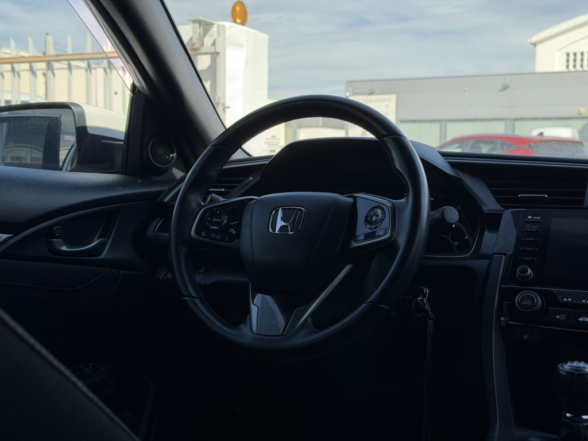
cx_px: 294
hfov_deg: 39.7
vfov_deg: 30.3
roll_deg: +0.2
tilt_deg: -4.2
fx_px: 815
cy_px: 220
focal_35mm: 48
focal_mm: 6.76
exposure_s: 1/455
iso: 100
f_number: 1.78
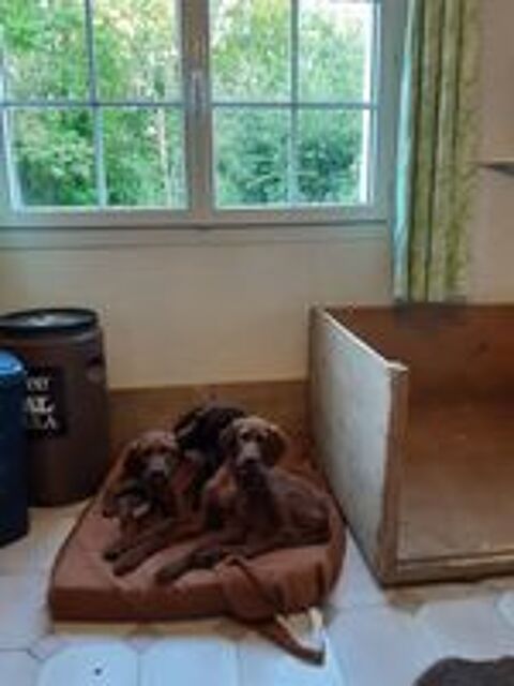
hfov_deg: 53.1
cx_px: 257
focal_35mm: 26
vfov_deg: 67.3
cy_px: 343
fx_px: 515
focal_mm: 3.92
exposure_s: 1/50
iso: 250
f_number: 1.7
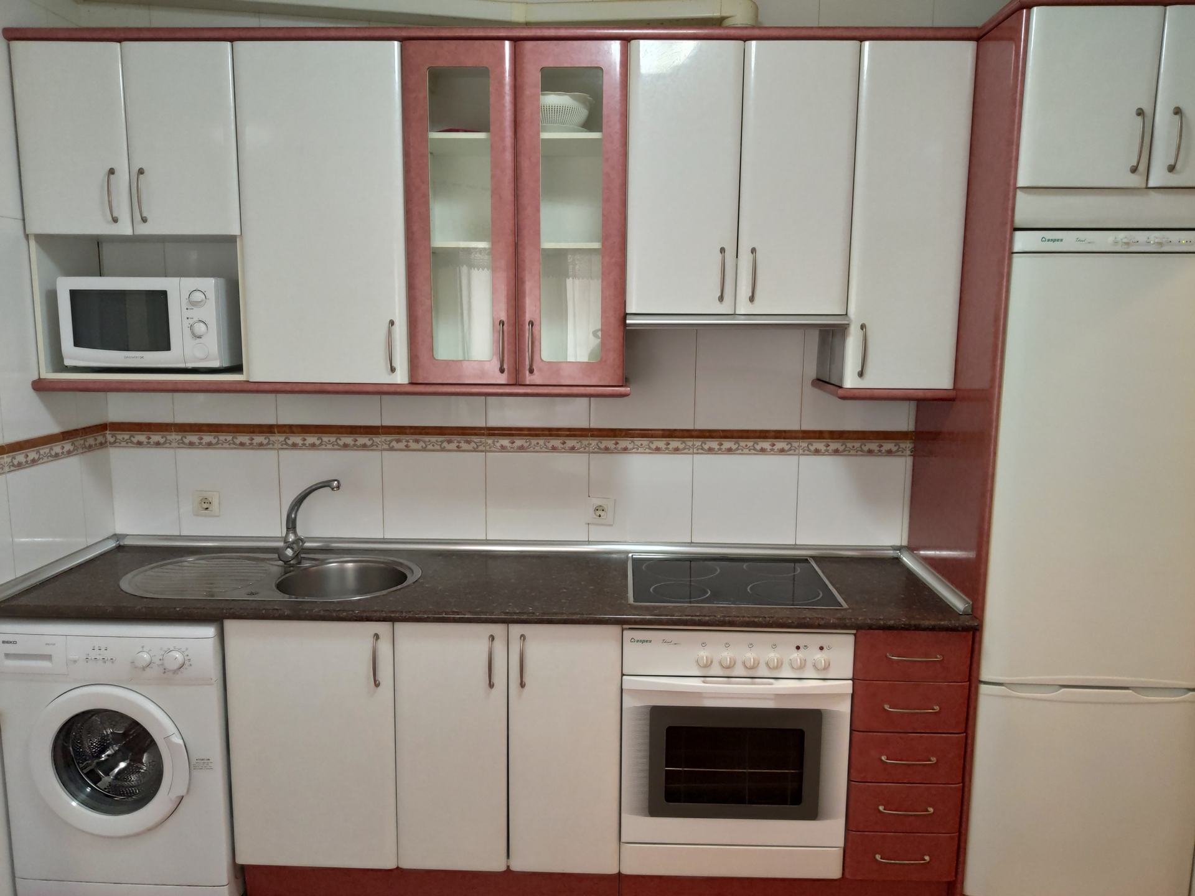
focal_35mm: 26
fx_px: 898
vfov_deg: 53.1
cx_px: 598
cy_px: 448
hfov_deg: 67.3
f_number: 1.75
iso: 743
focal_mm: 4.75
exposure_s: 1/50
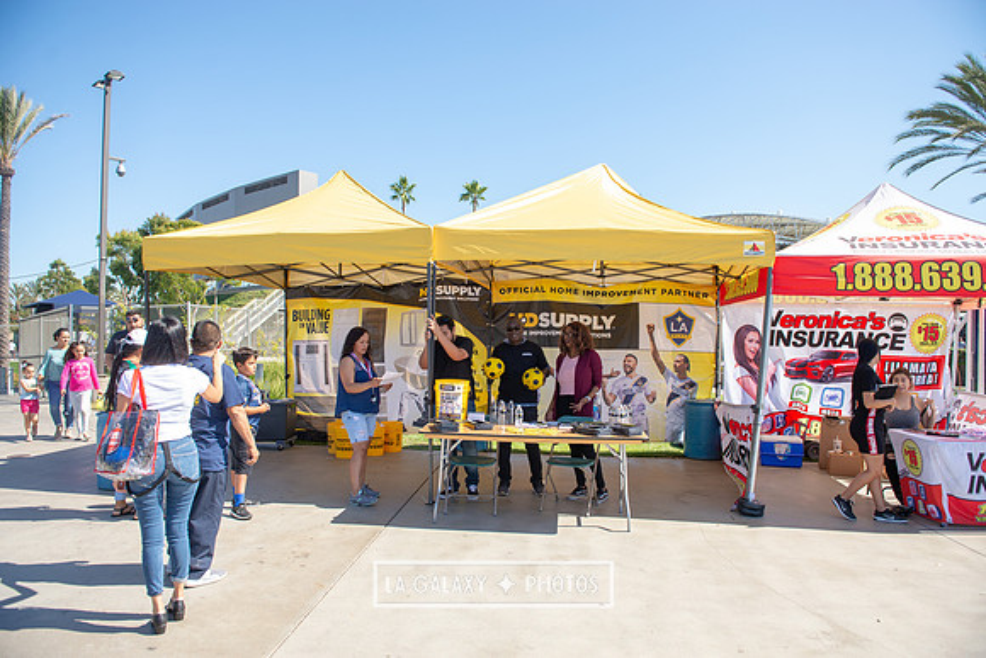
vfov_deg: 53.2
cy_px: 329
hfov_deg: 73.7
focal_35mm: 24
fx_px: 657
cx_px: 493
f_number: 4
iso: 250
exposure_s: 1/1250
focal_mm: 24
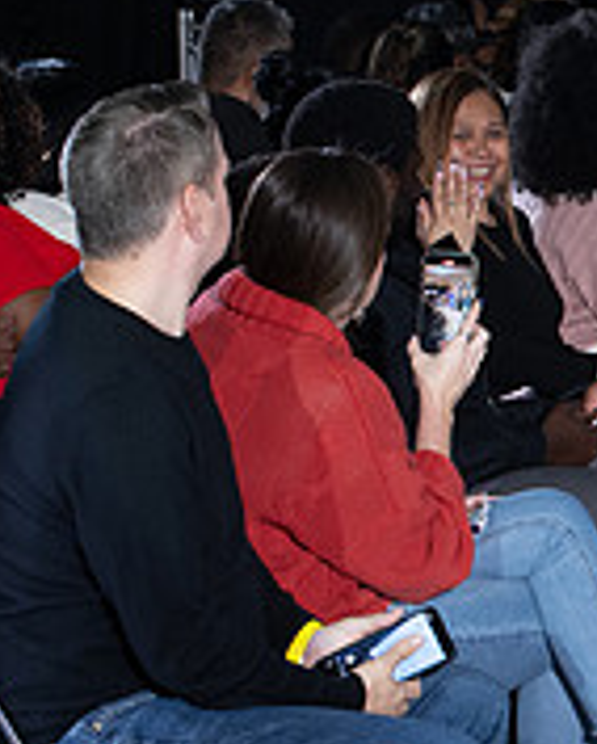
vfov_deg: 9.0
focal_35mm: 215
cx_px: 1202
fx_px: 4740
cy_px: 448
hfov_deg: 7.0
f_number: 5.6
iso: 1250
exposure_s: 1/160
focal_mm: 70
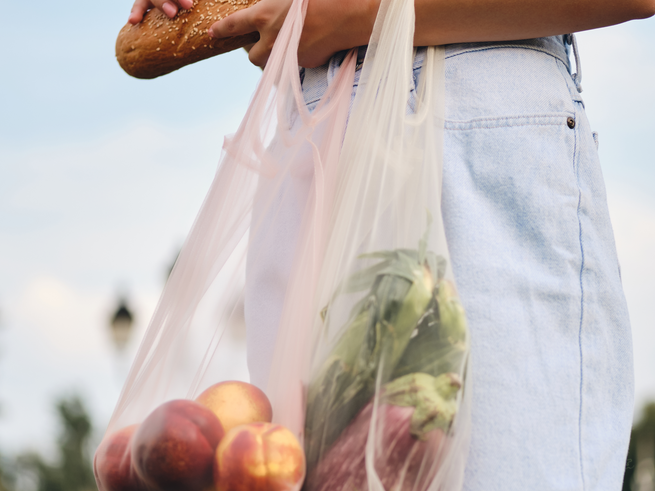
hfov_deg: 18.0
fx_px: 2062
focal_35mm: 109
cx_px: 325
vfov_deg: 13.6
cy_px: 269
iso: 160
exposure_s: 1/500
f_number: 2
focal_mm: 50
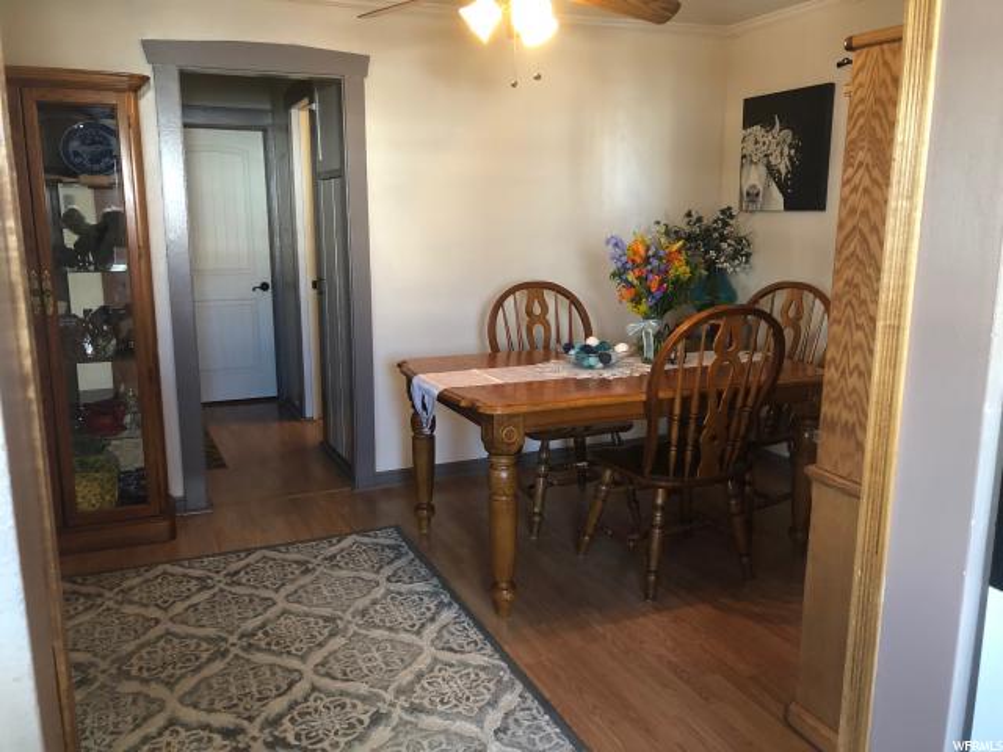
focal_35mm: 28
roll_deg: +0.1
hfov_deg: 63.4
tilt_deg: -12.6
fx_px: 811
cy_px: 376
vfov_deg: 49.7
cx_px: 502
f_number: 1.8
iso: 64
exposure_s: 1/15
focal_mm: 3.99
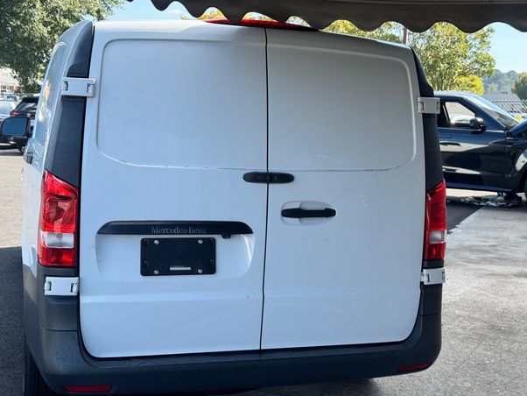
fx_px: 777
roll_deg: -3.0
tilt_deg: -5.8
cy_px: 188
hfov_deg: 37.5
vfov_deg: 28.6
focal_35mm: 51
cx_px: 273
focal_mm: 6.76
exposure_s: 1/913
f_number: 1.78
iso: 64
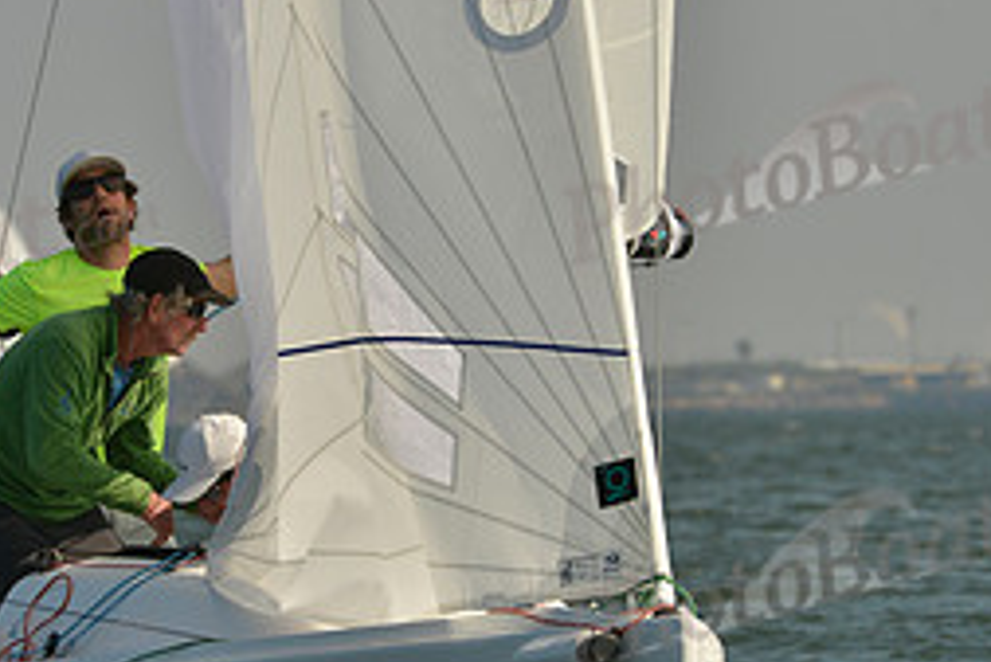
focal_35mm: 619
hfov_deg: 3.3
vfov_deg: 2.2
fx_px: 17049
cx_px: 364
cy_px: 421
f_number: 9
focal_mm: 270
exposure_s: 1/1600
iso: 280
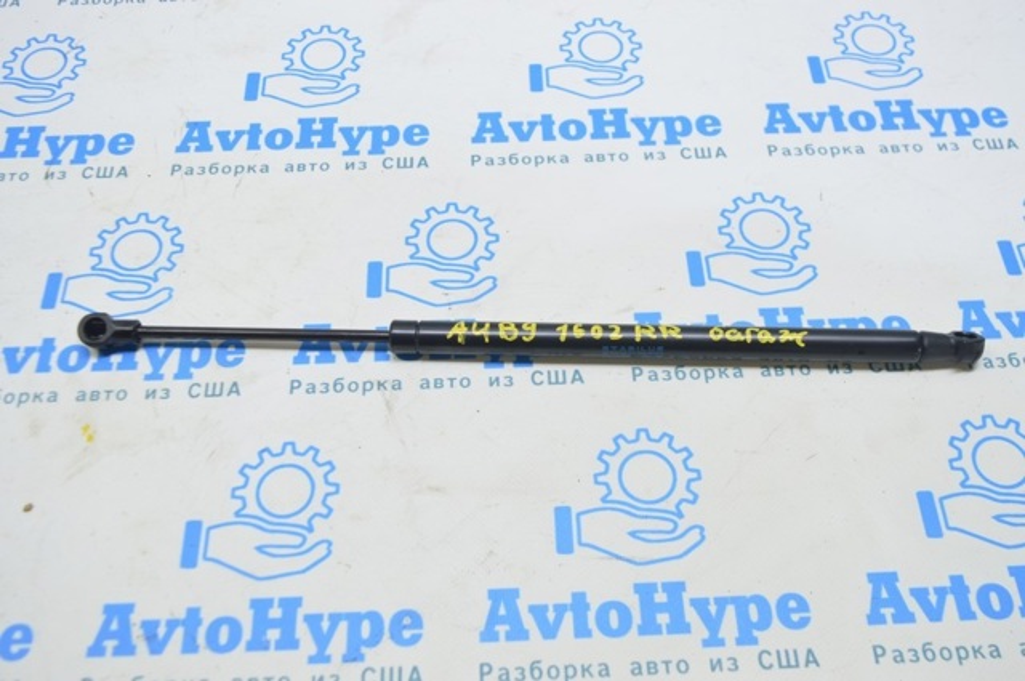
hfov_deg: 53.2
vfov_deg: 36.8
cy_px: 340
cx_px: 512
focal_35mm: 36
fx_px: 1024
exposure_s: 1/20
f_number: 5.6
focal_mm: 24
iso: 400
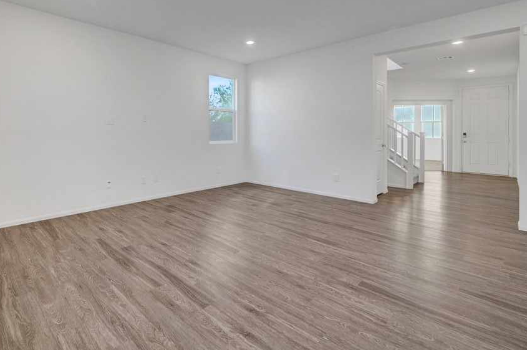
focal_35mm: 18
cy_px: 131
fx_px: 263
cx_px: 201
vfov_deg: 66.3
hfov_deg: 88.4
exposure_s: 1/8
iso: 800
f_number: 8
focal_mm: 14
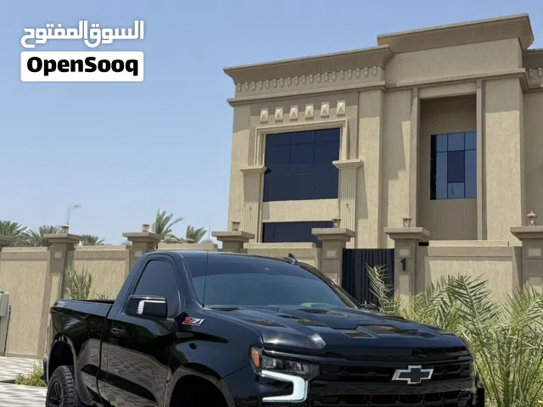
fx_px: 376
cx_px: 272
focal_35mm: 24
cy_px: 204
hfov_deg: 71.6
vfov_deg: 56.8
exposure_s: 1/5714
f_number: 1.78
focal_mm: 6.76
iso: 80
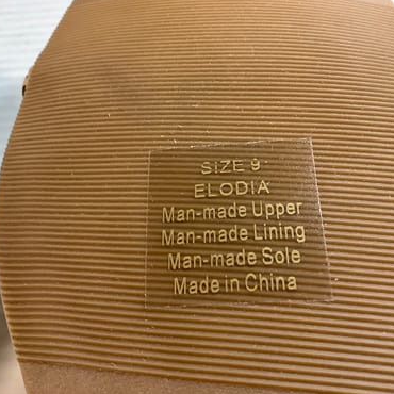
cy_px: 195
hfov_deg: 44.9
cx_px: 188
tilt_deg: -51.3
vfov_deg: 44.9
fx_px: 476
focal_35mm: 37
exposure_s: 1/33
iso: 250
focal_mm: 3.3
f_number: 2.4
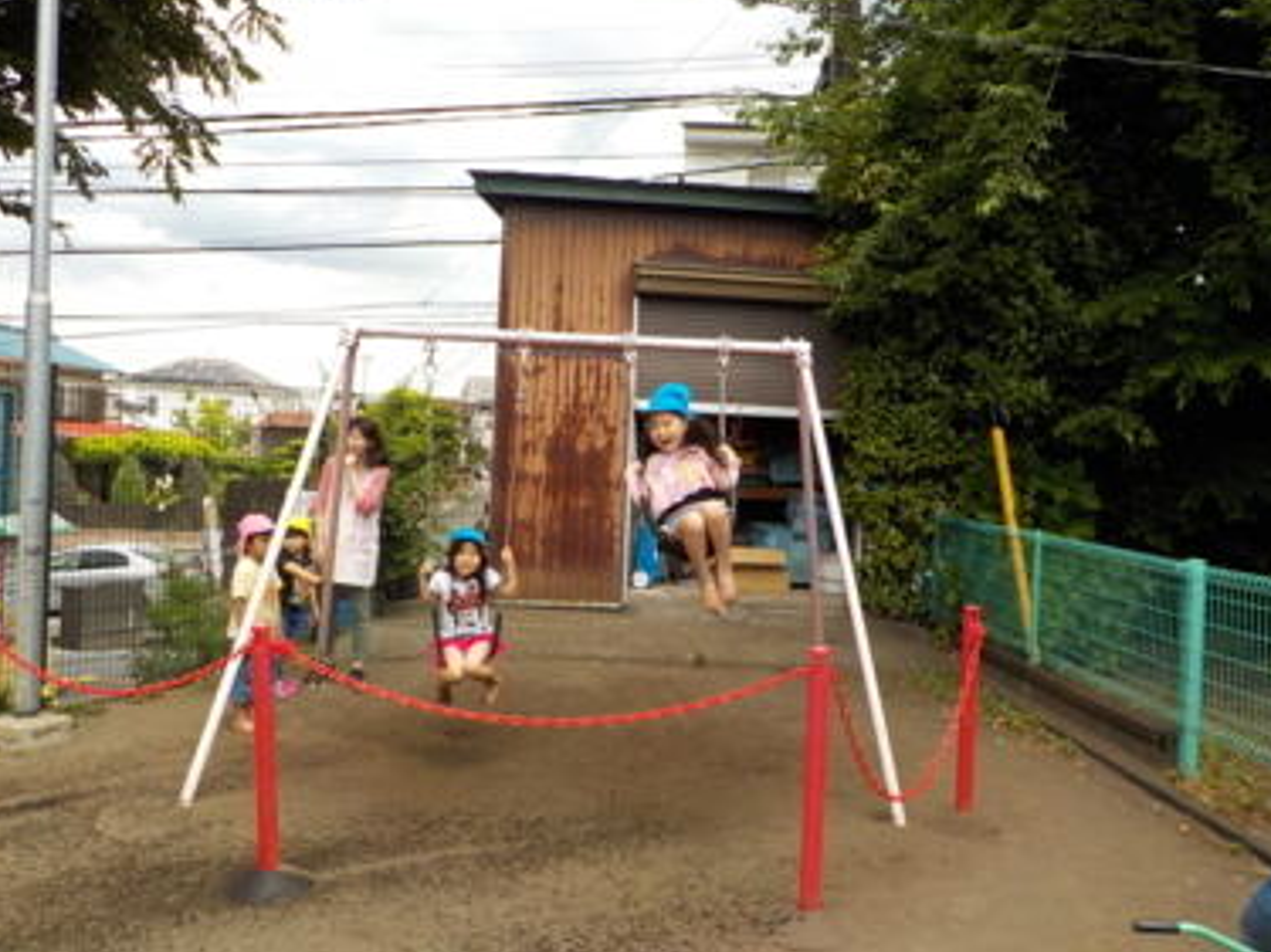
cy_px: 457
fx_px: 1175
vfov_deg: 44.1
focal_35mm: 32
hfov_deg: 56.8
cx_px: 661
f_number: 3.3
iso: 125
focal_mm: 4.1
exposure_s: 1/400
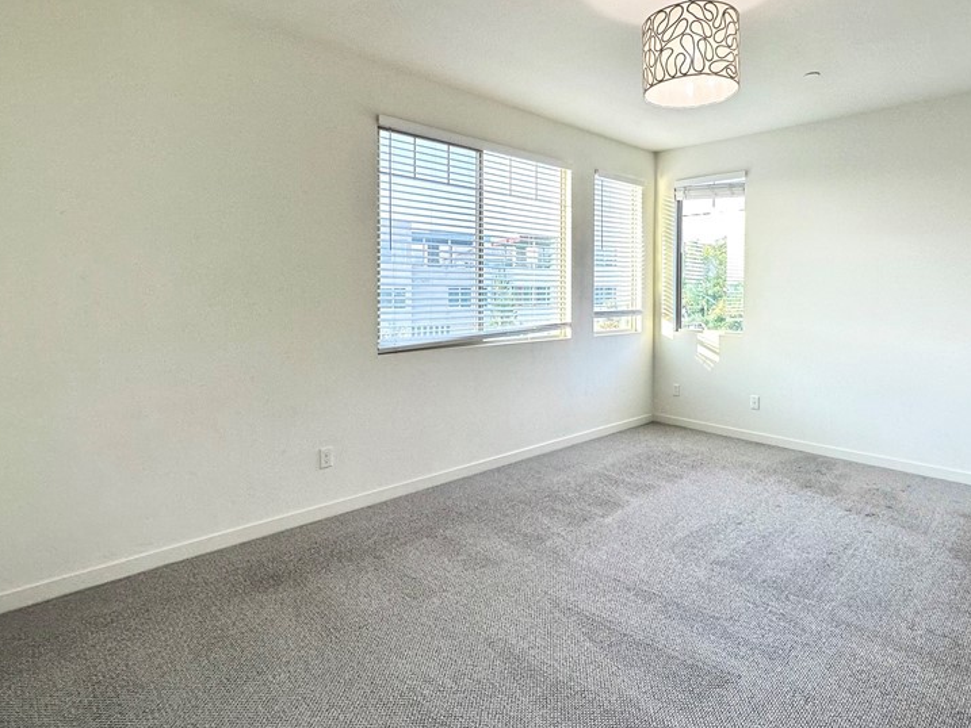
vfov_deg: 65.5
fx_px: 561
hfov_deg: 81.3
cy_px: 299
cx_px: 554
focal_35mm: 20
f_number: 2.2
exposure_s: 1/120
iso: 125
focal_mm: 2.22
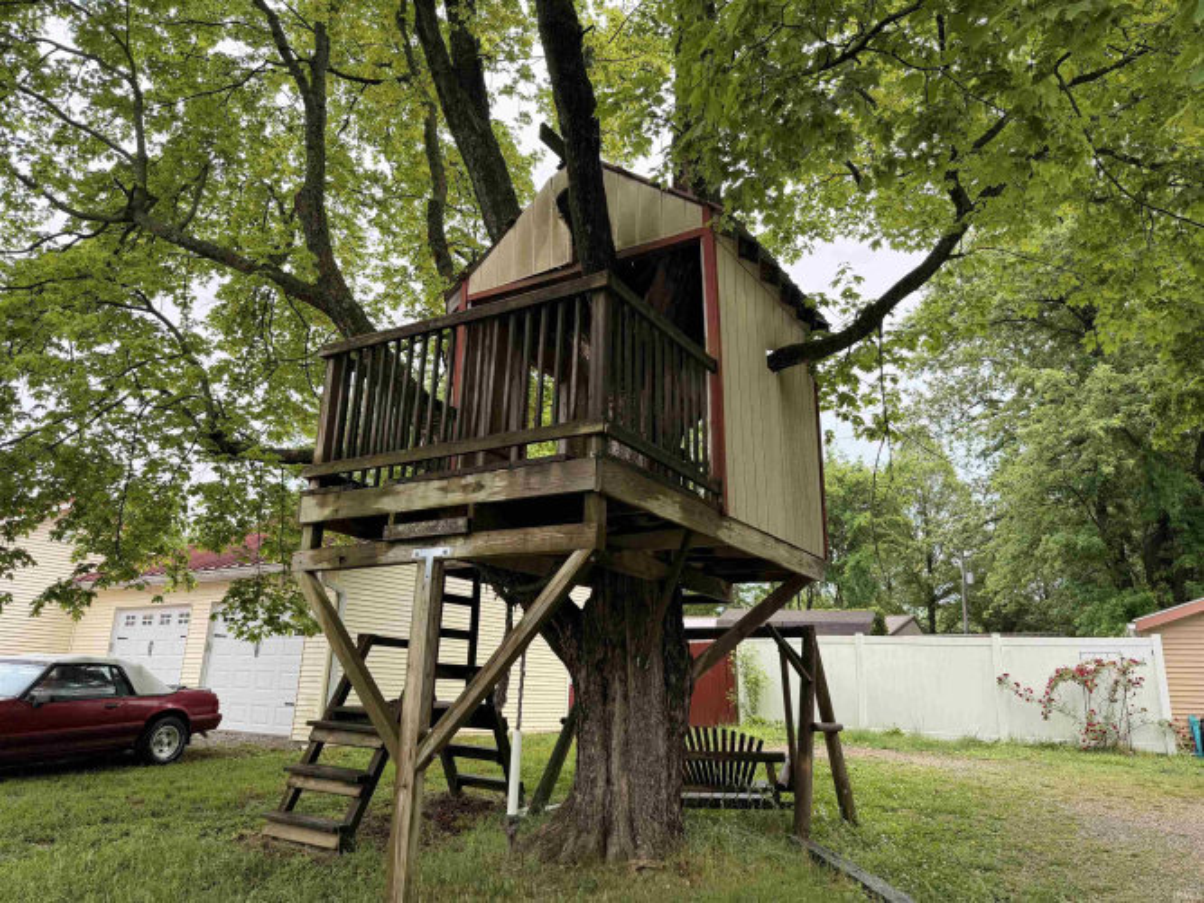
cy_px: 452
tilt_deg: +16.2
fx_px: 835
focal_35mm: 24
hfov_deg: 71.6
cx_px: 602
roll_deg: -4.3
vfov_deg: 56.8
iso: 100
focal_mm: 6.76
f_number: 1.78
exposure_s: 1/1385
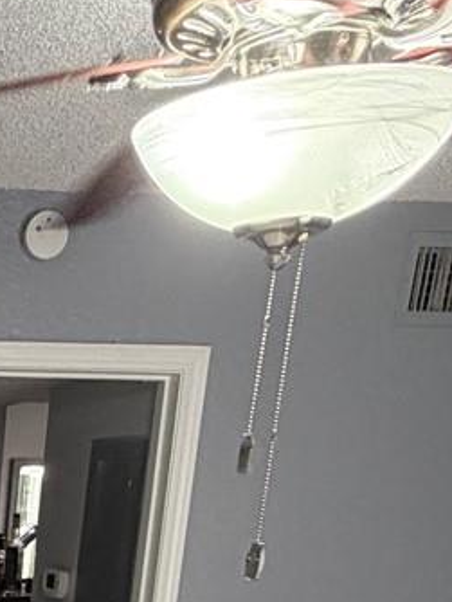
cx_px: -283
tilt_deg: -17.3
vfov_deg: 24.0
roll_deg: -1.1
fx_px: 1165
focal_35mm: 67
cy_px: 853
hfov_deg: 18.6
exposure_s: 1/60
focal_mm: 2.22
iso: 200
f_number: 2.2
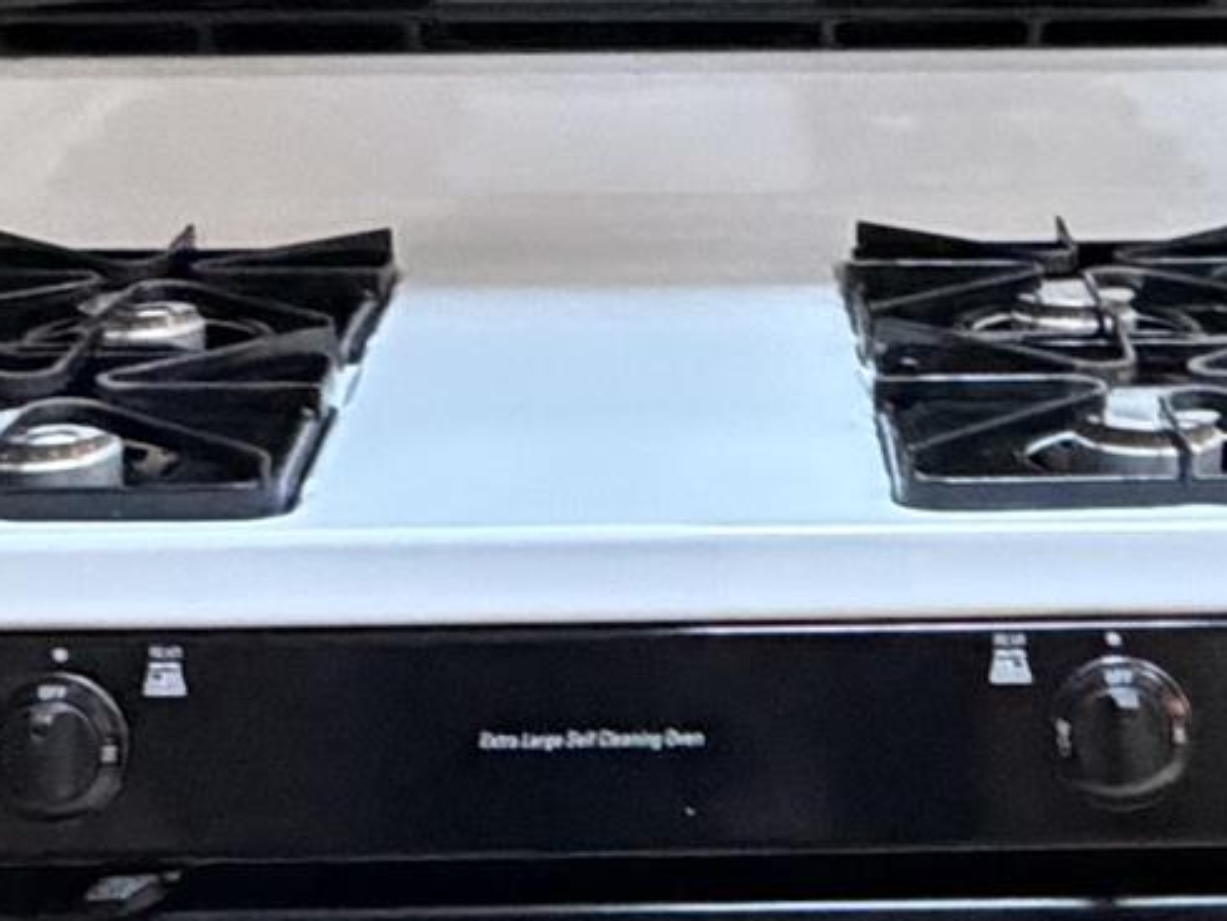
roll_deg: +0.2
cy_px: -85
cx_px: 790
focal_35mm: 88
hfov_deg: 22.2
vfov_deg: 16.3
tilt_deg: -4.8
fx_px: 3120
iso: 1250
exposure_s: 1/40
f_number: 2.2
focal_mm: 2.22
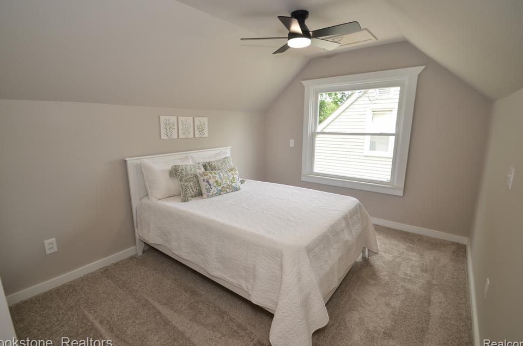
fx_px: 232
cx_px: 259
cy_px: 168
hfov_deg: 96.8
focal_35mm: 16
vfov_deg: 73.5
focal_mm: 10
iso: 200
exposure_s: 1/100
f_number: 5
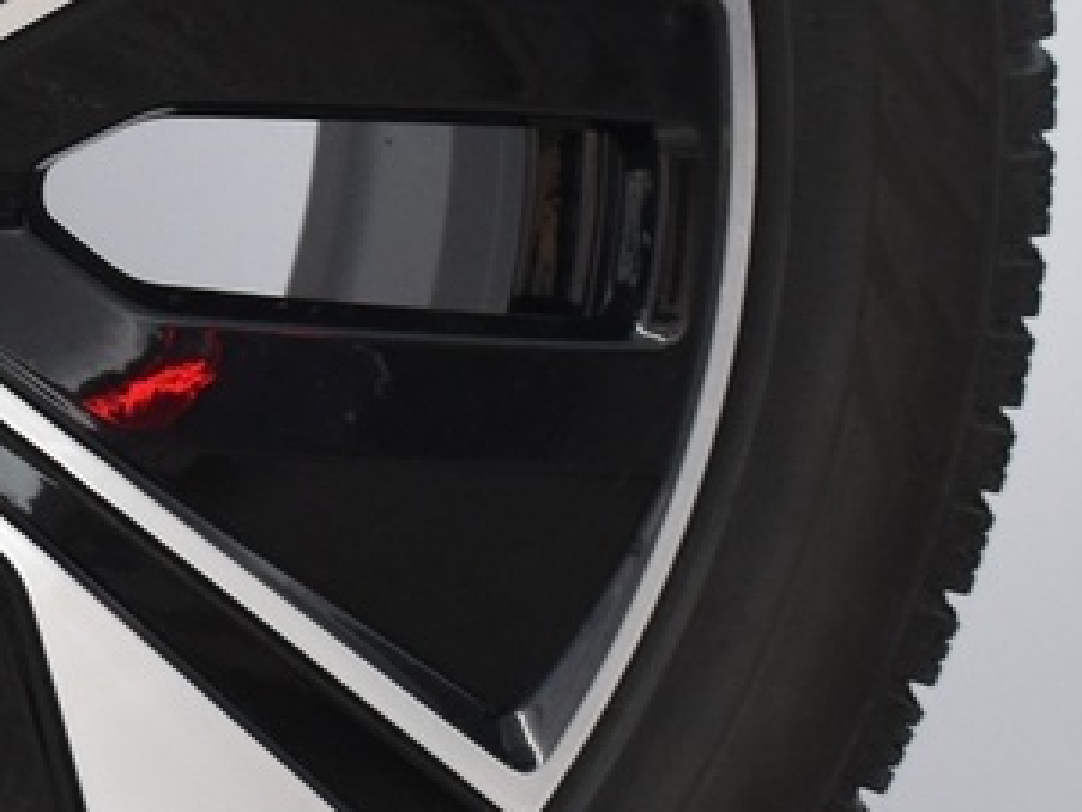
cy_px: 212
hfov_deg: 10.7
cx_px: -457
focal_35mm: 179
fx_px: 5584
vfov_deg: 8.3
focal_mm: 23
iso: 900
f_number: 3.8
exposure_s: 1/40
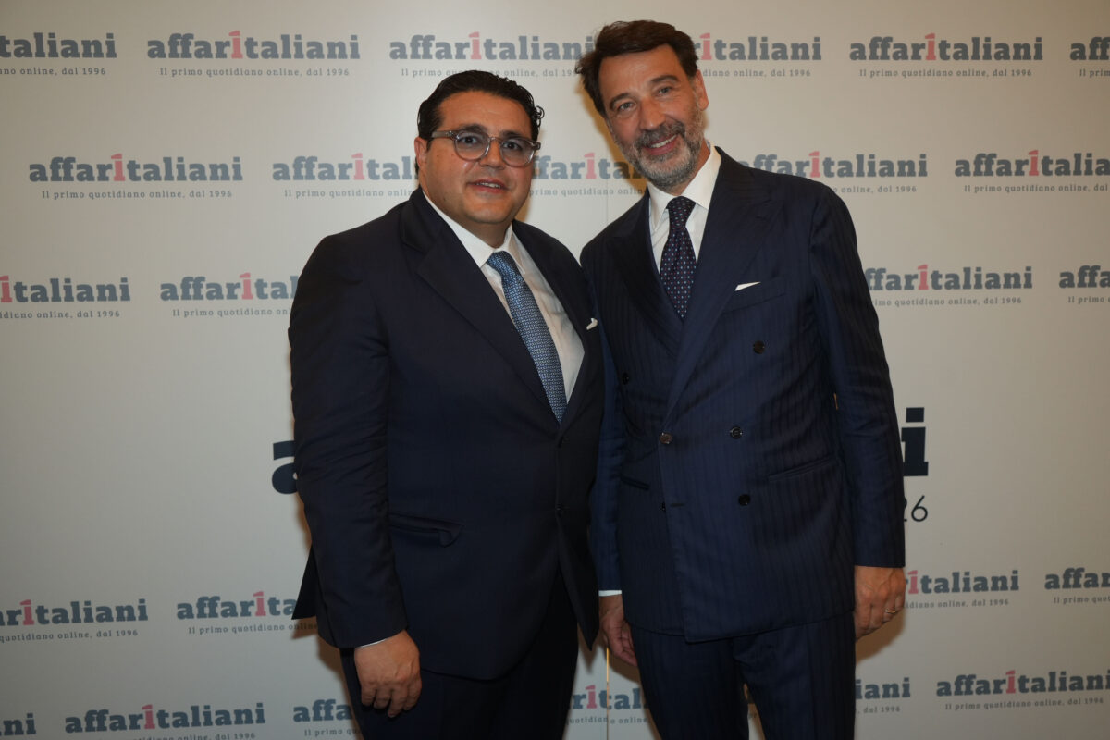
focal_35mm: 38
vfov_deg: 35.1
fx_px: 1172
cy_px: 370
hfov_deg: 50.7
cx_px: 555
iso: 1600
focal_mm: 38
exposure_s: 1/40
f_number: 4
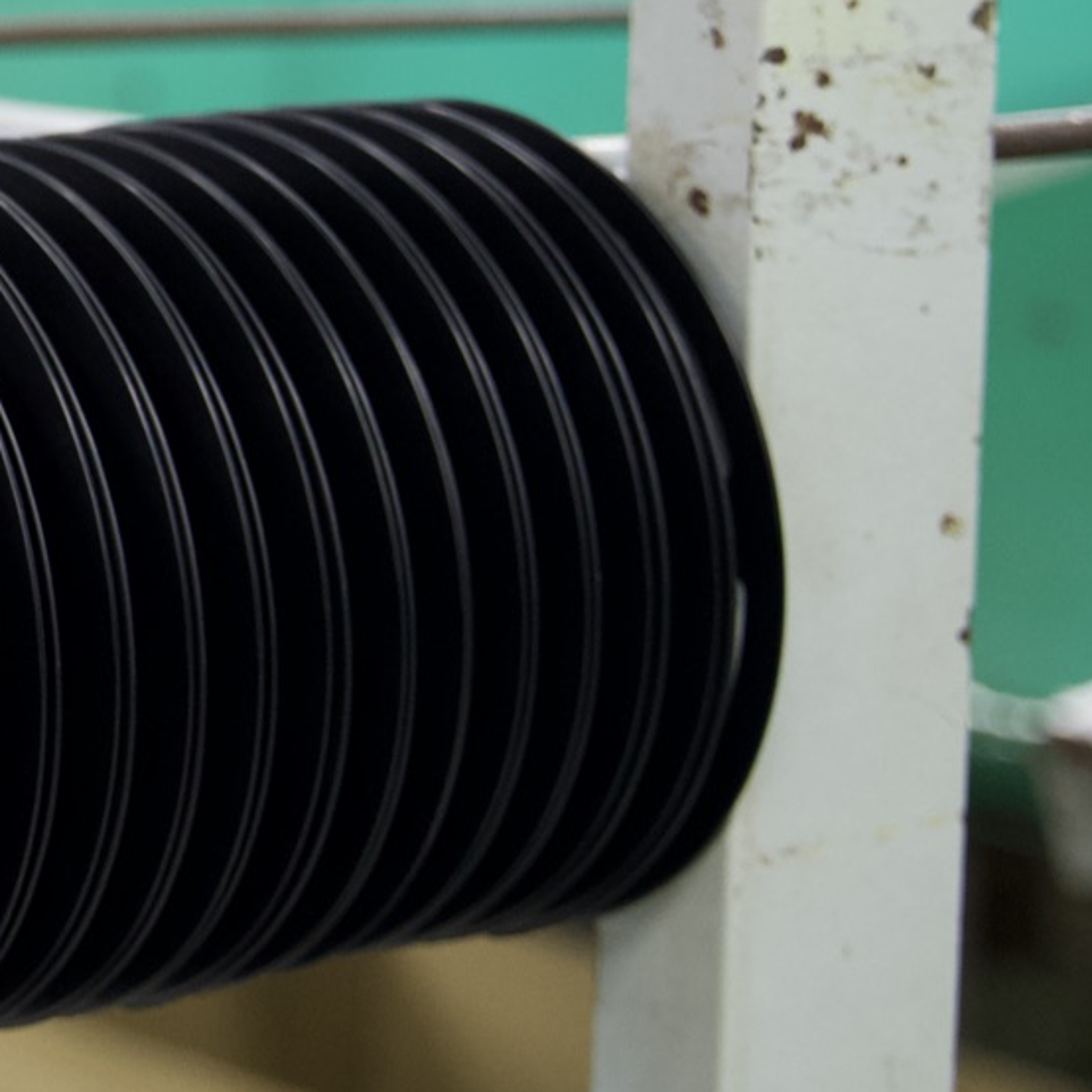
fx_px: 4818
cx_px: -917
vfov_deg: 12.7
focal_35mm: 135
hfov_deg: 11.9
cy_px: -102
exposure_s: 1/160
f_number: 2.8
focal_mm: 40
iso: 2000
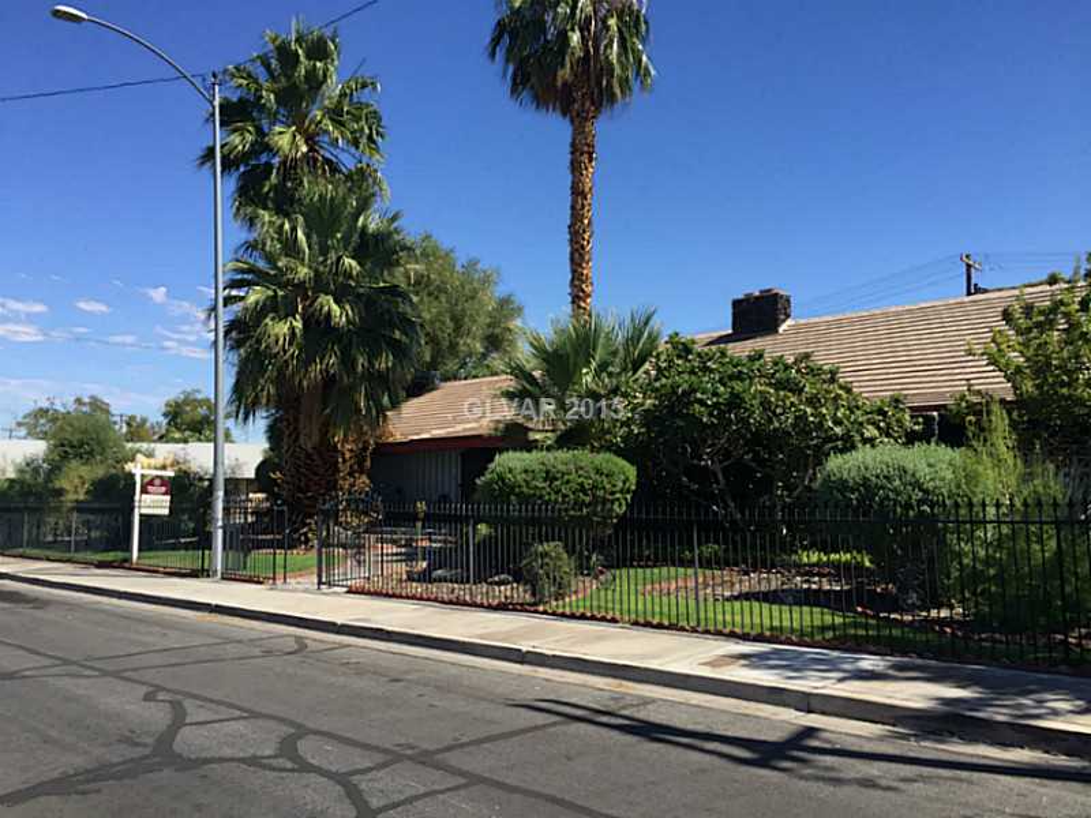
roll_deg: -0.7
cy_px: 409
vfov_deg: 48.2
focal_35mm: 29
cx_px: 546
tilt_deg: +5.0
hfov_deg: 61.7
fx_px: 914
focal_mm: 4.15
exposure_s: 1/1522
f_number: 2.2
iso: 32
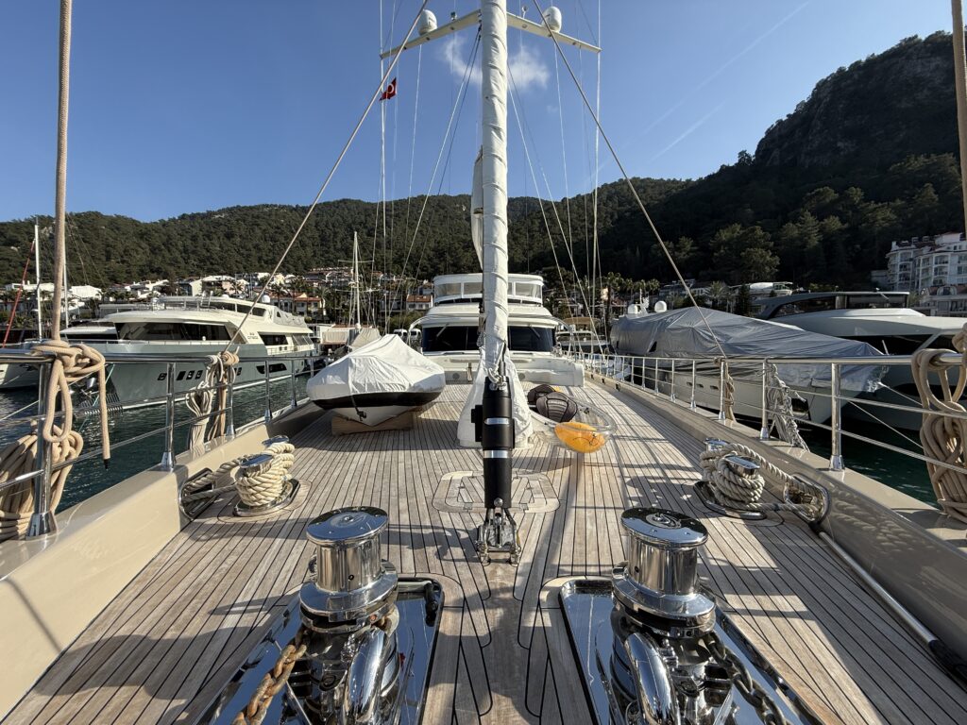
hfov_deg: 102.1
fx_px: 391
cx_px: 484
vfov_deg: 85.7
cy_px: 362
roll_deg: +0.7
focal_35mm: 14
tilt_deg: -2.7
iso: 50
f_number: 2.2
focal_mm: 2.22
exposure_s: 1/2092
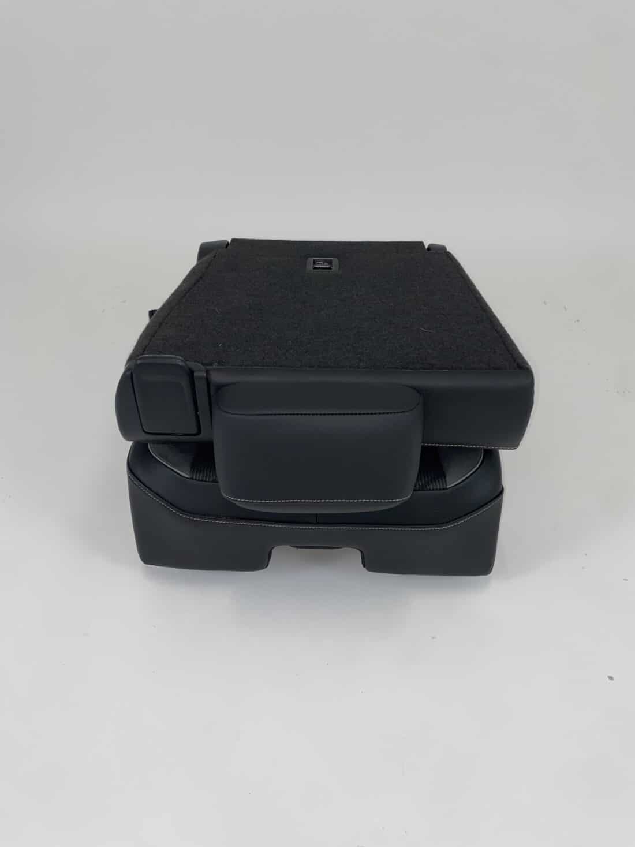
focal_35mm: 26
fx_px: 636
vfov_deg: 67.3
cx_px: 318
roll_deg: -1.0
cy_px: 424
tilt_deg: -35.0
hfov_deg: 53.1
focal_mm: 4.25
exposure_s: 1/100
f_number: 1.8
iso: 40
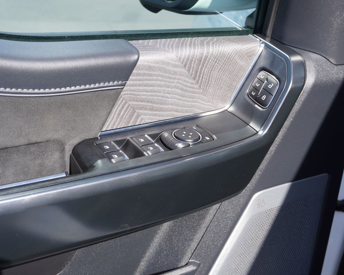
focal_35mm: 47
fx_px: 474
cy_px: 135
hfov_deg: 39.9
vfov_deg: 32.4
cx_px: 165
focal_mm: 27
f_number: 5
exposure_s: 1/200
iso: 100
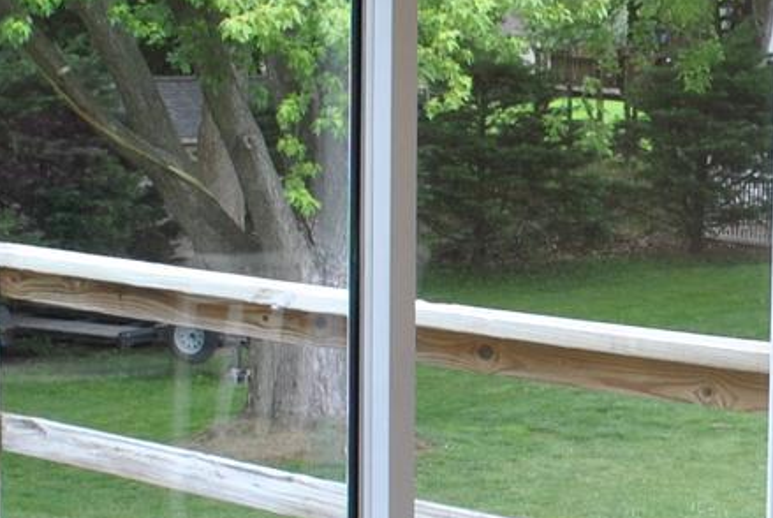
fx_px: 2709
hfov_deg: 16.0
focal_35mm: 126
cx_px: 699
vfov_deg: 10.9
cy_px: 342
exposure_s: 1/60
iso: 200
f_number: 4
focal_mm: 18
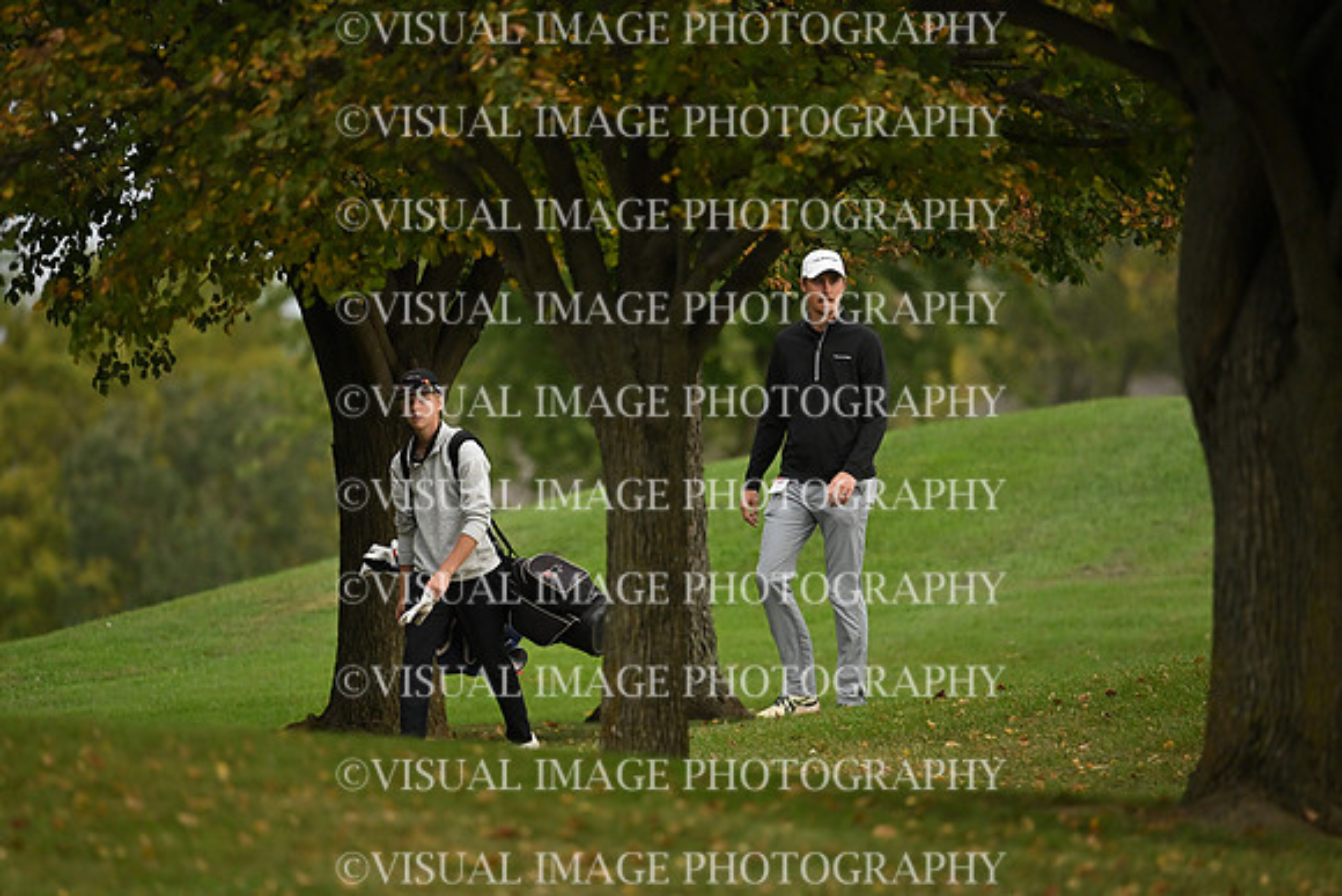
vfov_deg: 3.4
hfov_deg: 5.2
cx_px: 671
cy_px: 448
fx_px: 14914
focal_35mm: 400
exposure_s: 1/3200
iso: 4000
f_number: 4.5
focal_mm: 400
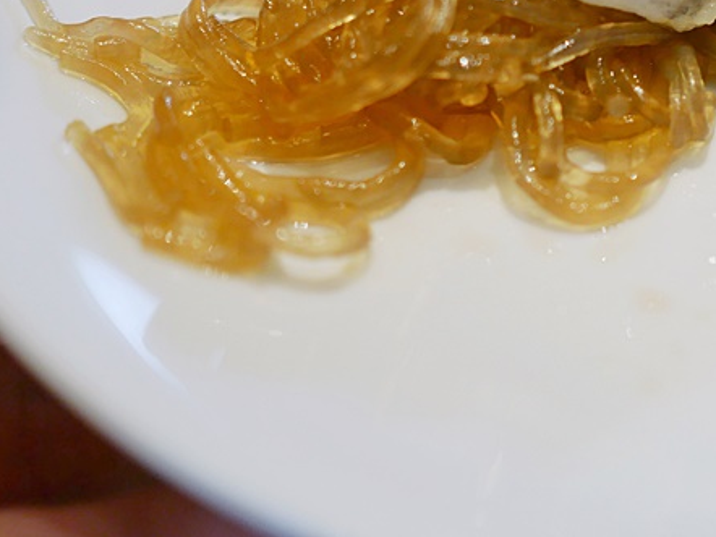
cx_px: 729
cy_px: -46
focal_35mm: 113
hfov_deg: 17.0
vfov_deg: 12.9
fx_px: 2339
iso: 200
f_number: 1.8
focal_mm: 25
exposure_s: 1/200
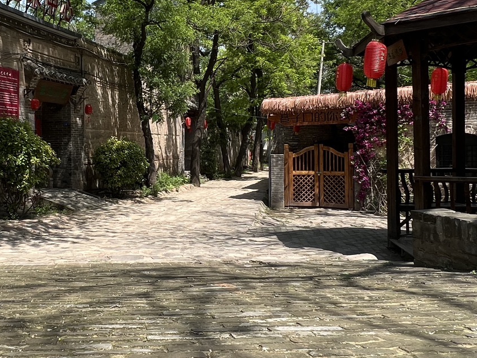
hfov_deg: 56.4
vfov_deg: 45.0
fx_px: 427
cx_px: 139
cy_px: 130
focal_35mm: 31
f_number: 1.8
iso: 32
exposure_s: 1/641
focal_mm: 1.57
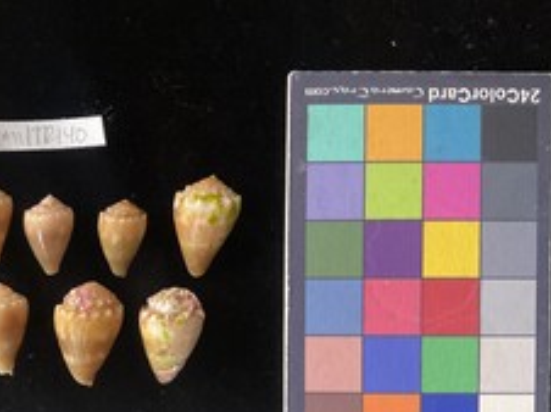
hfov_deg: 41.0
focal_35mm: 45
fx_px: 716
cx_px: 146
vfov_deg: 31.4
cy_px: 318
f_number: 1.8
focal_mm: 3
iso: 100
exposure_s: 1/60
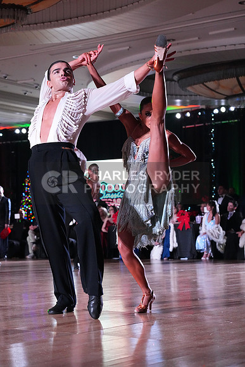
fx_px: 765
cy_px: 184
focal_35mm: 75
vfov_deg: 27.0
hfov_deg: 18.2
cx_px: 122
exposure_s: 1/400
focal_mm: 75
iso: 10000
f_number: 5.6
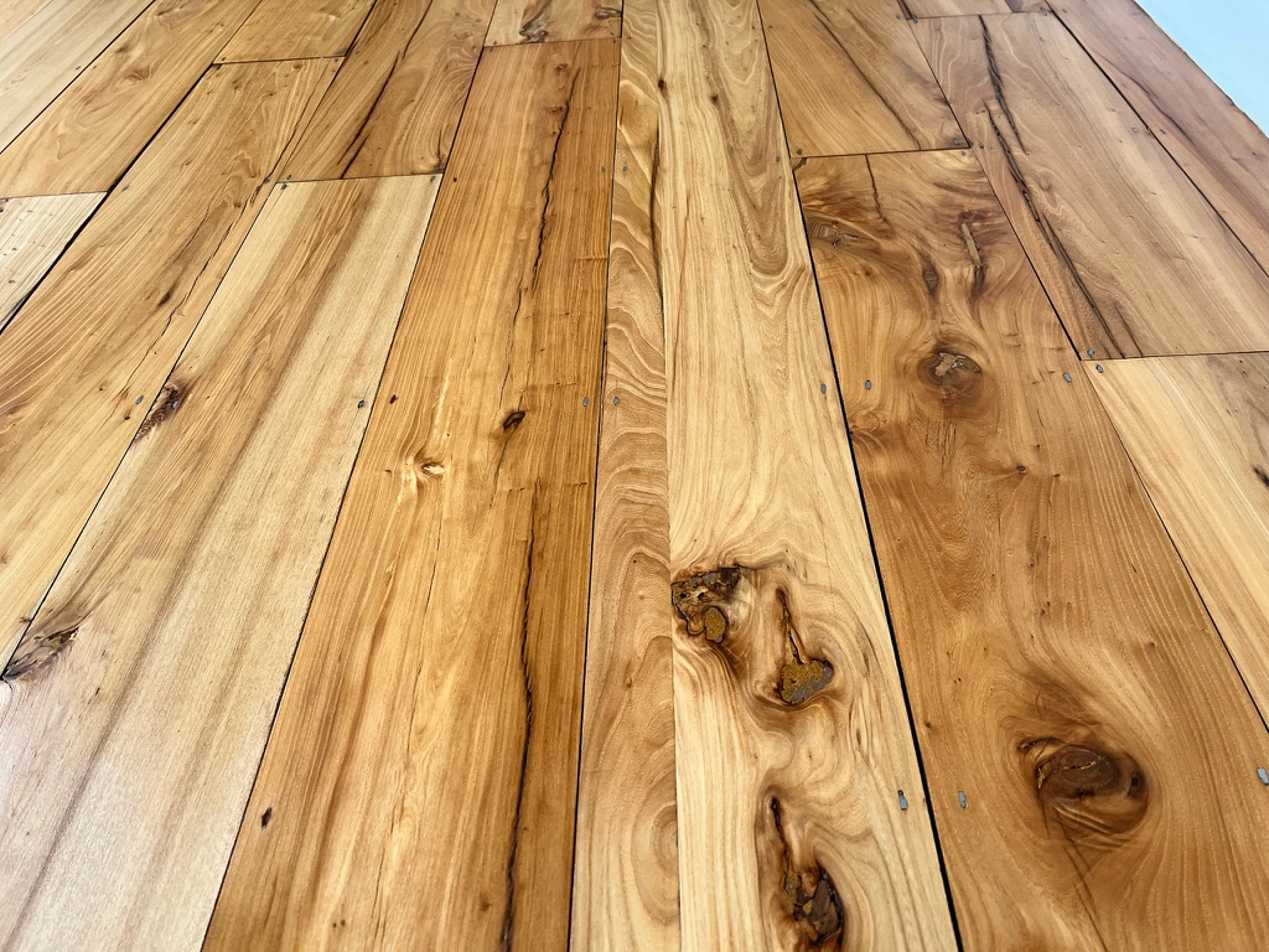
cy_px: 476
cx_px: 634
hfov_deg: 67.3
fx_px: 953
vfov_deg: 53.1
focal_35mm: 26
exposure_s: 1/121
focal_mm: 5.7
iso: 125
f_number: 1.5
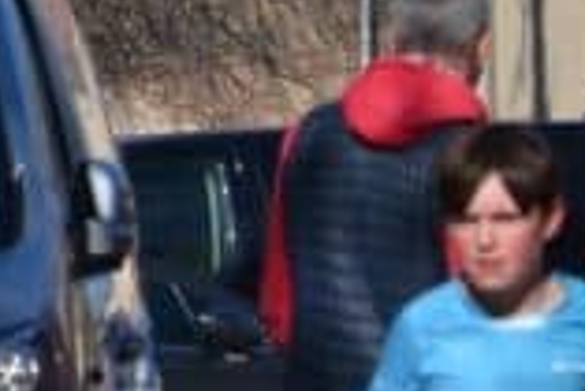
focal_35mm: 1098
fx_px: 17859
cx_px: 790
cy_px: 581
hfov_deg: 1.9
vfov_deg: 1.3
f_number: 7.1
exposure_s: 1/2000
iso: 400
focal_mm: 150
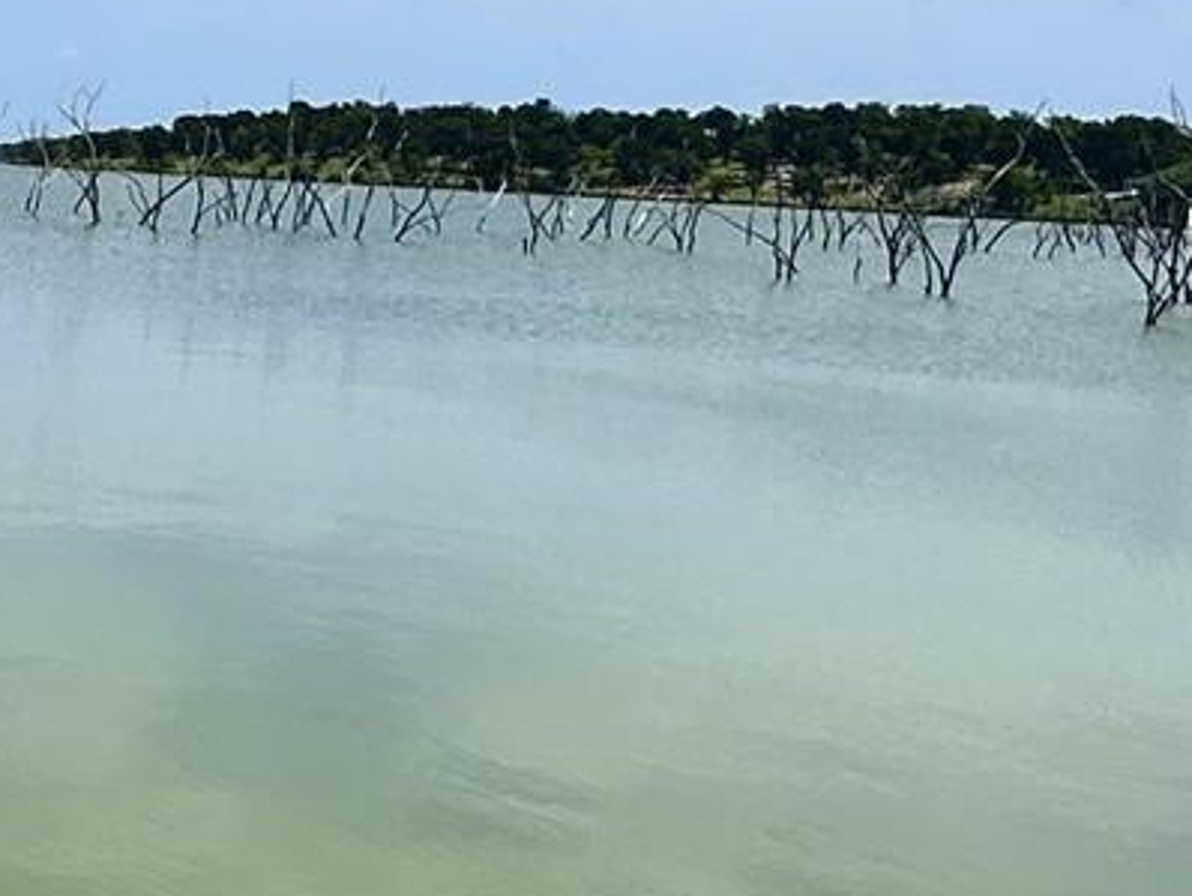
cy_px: 533
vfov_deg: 20.4
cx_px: -473
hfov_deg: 23.1
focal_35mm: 72
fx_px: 2481
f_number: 2.2
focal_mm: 2.22
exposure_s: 1/3205
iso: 50
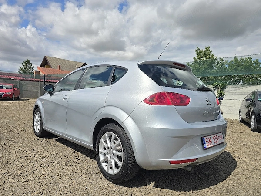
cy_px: 98
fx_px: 173
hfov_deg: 73.9
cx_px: 130
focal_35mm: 23
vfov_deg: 58.9
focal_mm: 6.3
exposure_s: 1/1250
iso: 12
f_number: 1.7
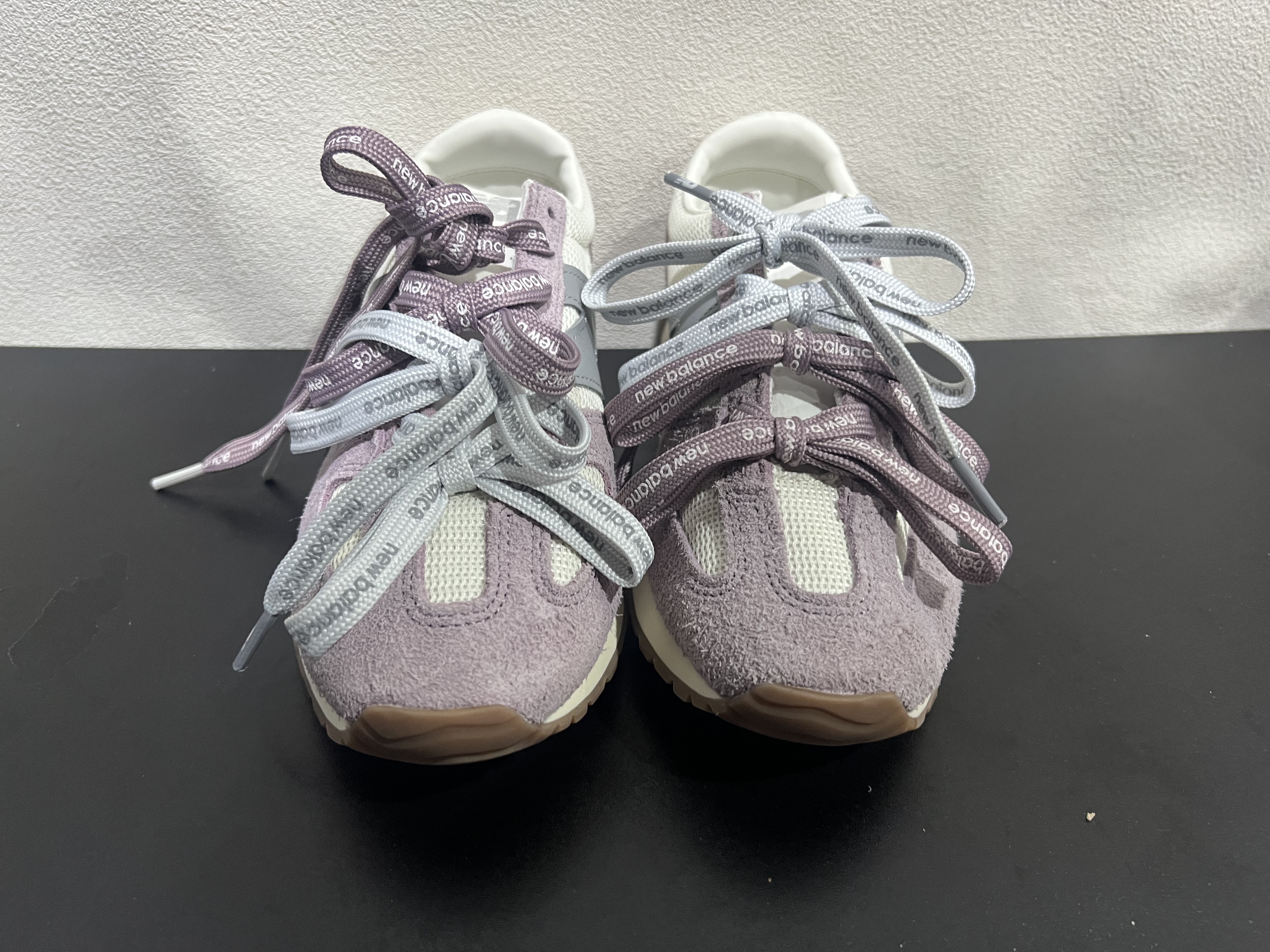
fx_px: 954
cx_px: 635
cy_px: 476
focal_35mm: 26
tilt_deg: -37.6
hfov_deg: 67.3
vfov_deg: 53.1
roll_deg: -1.7
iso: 200
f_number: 1.5
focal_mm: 5.7
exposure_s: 1/50
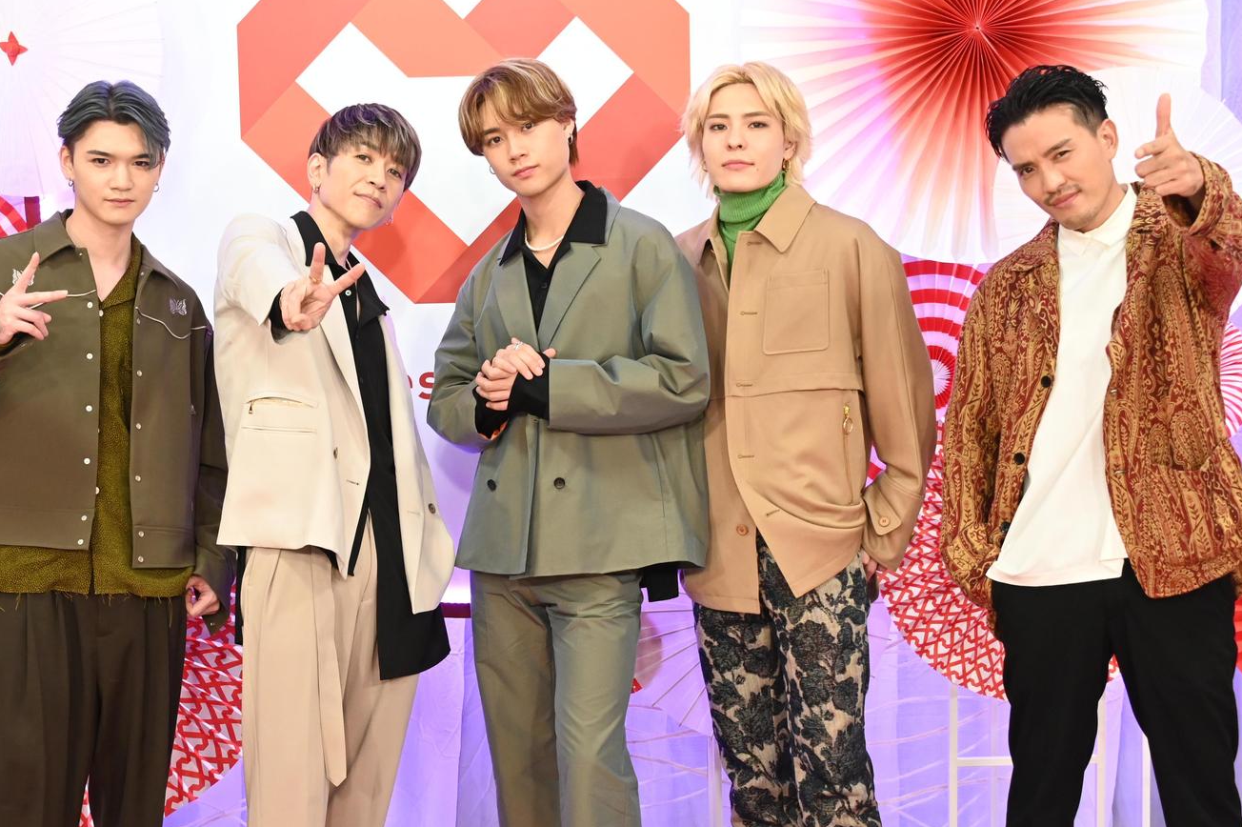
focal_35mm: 69
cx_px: 508
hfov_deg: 29.2
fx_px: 2379
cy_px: 533
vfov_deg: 19.7
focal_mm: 45
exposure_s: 1/160
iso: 3200
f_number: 8
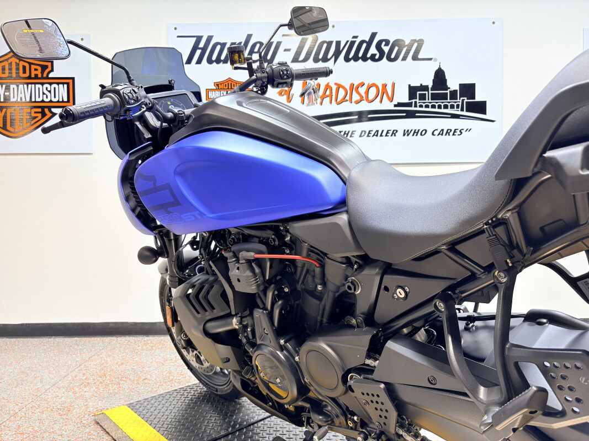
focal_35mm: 26
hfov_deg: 67.3
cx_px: 294
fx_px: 442
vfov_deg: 53.1
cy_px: 220
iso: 64
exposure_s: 1/120
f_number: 1.6
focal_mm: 5.96
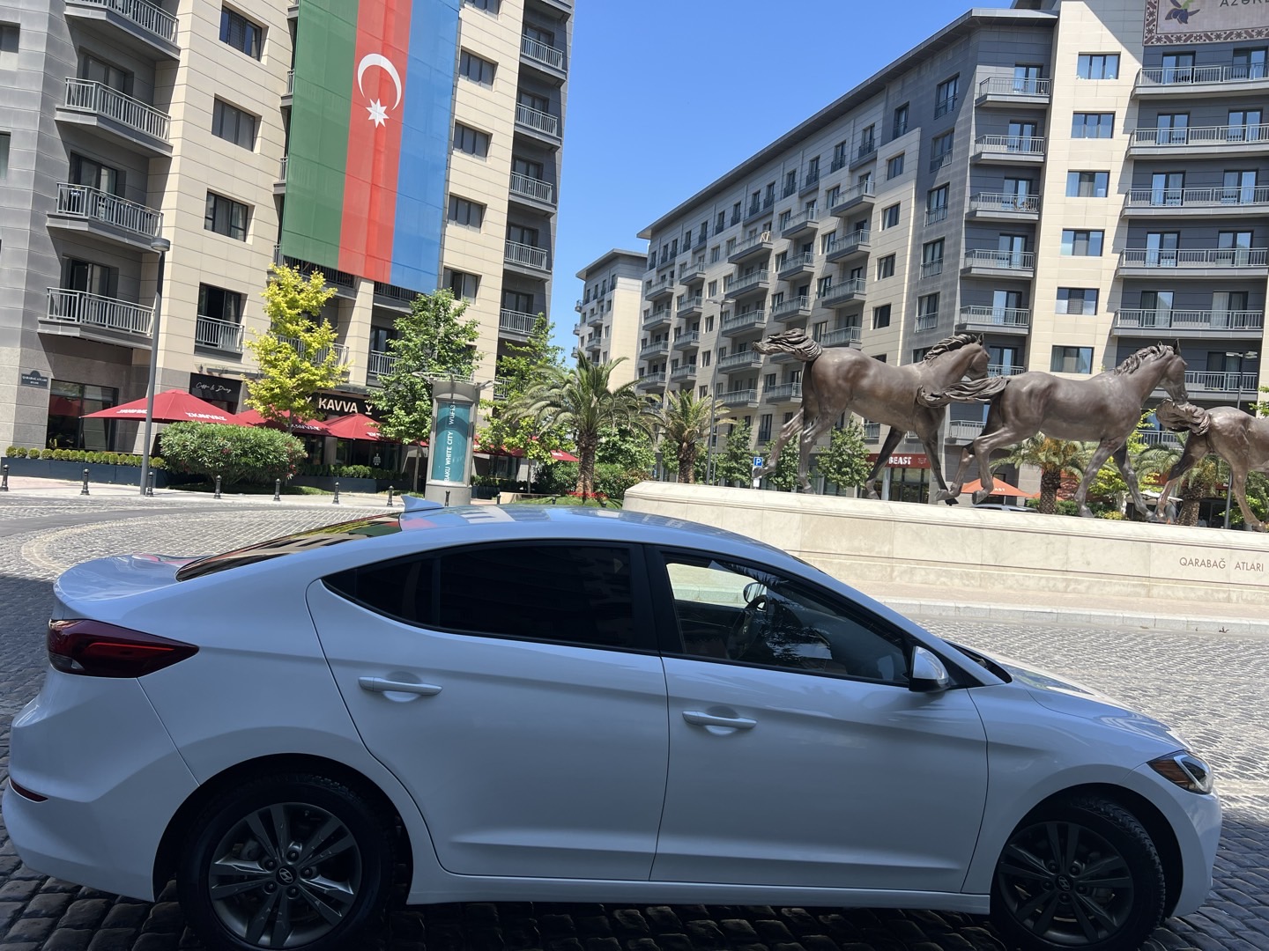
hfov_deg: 67.3
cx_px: 634
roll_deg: -3.9
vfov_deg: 53.1
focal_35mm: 26
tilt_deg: +0.8
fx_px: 953
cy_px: 476
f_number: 1.5
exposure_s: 1/2404
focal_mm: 5.7
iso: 50
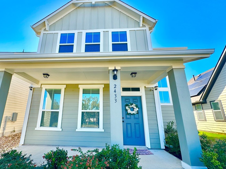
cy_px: 87
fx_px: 111
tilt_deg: +14.0
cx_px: 98
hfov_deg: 90.5
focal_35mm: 17
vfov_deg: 74.7
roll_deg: -1.0
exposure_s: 1/412
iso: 40
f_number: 2.2
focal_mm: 2.22
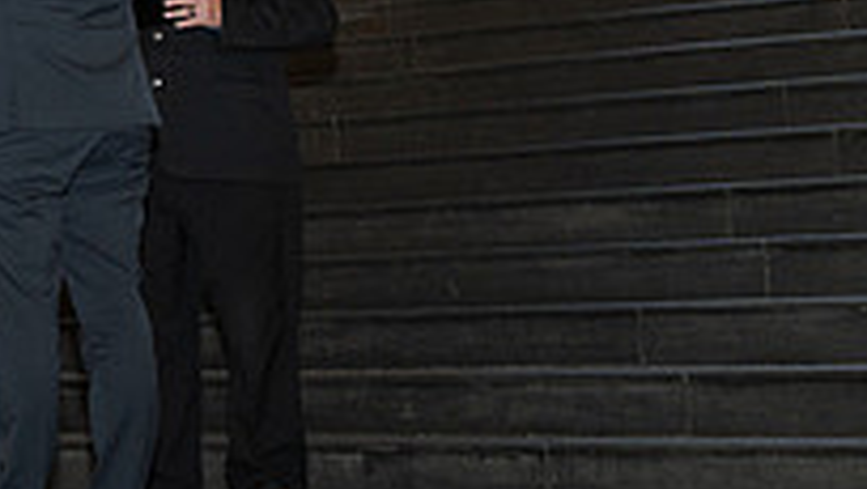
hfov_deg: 16.5
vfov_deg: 10.2
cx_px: -420
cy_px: 48
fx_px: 2737
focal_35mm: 119
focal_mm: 35
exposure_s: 1/200
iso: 1000
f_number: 3.5
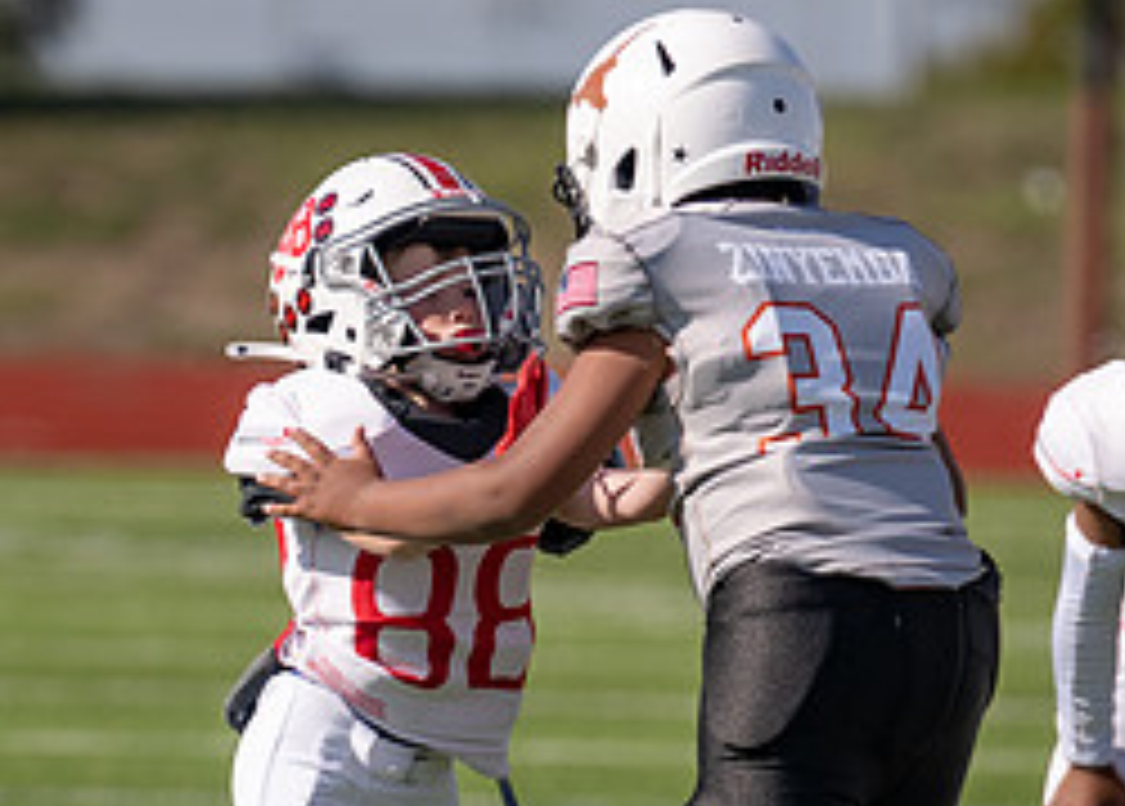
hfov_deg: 2.1
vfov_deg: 1.5
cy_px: 842
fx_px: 31241
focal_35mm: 977
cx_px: 290
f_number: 4
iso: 160
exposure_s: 1/2000
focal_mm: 280
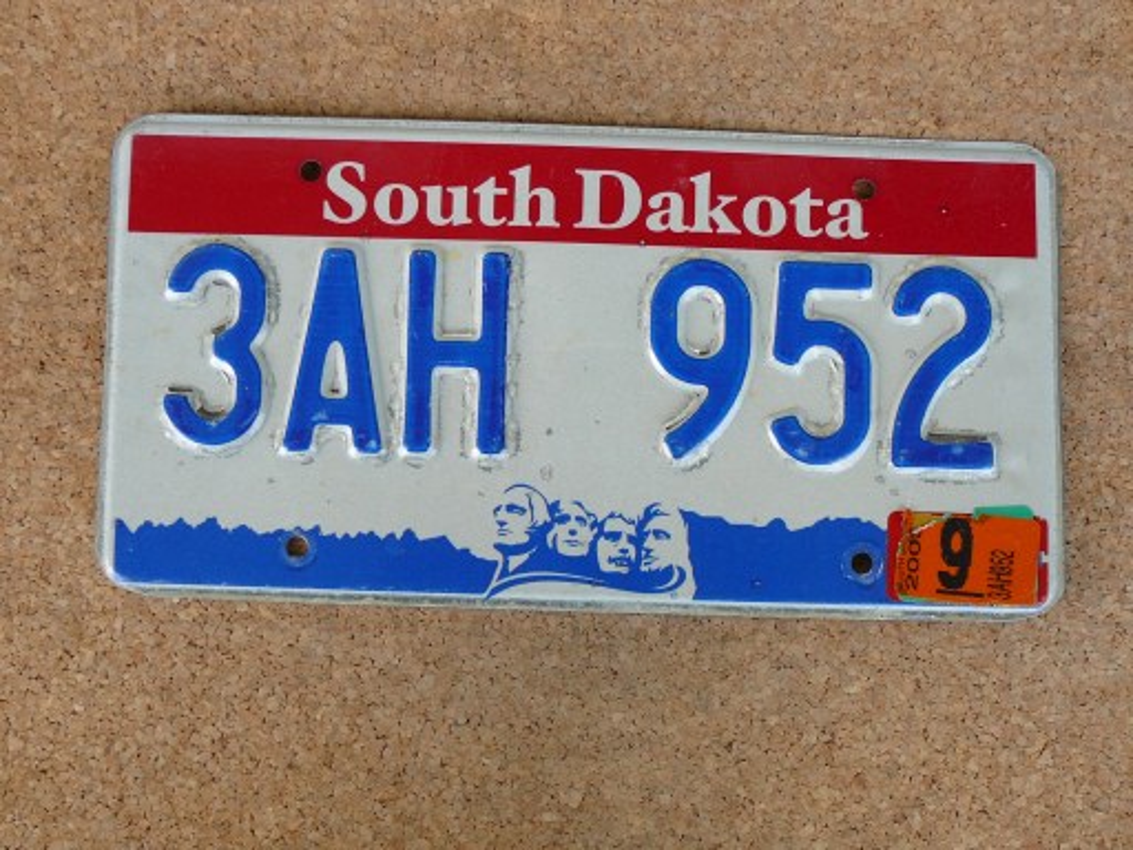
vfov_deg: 32.2
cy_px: 425
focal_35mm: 45
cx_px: 566
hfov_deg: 42.1
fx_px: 1473
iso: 80
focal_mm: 6.7
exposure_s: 1/80
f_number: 3.2
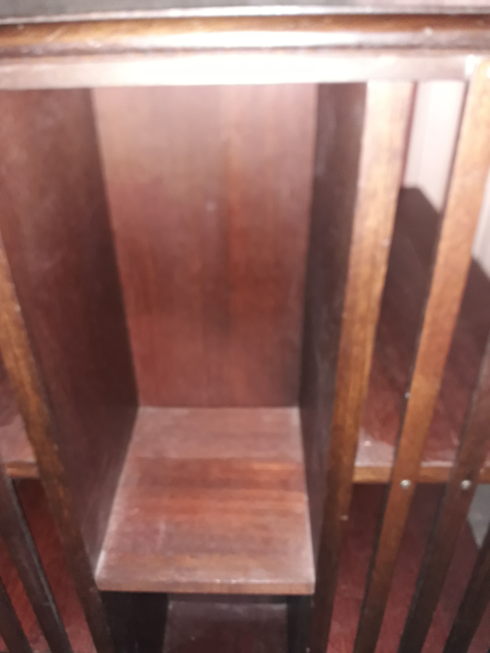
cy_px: 326
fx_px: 510
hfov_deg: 51.4
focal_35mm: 27
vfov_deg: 65.3
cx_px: 245
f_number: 1.9
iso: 160
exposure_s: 1/25
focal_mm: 3.6
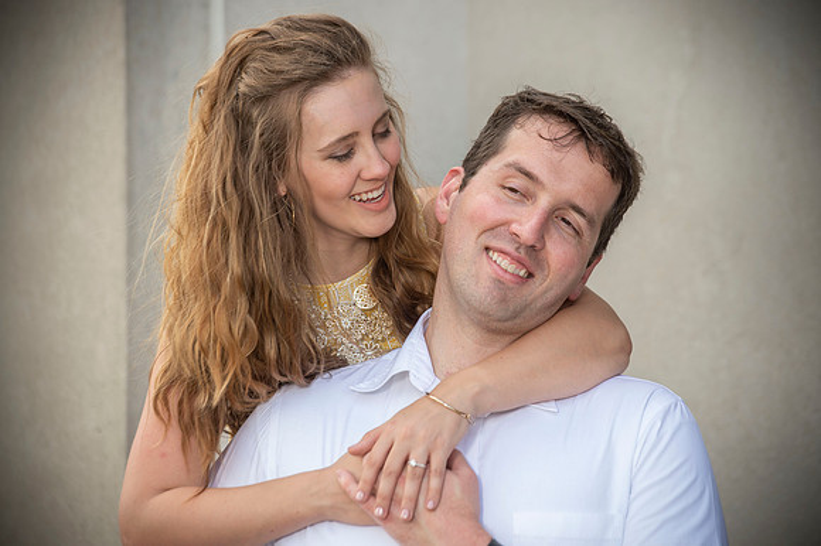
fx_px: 4330
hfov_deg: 10.8
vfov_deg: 7.2
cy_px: 273
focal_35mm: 190
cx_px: 410
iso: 250
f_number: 5.6
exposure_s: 1/250
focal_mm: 190
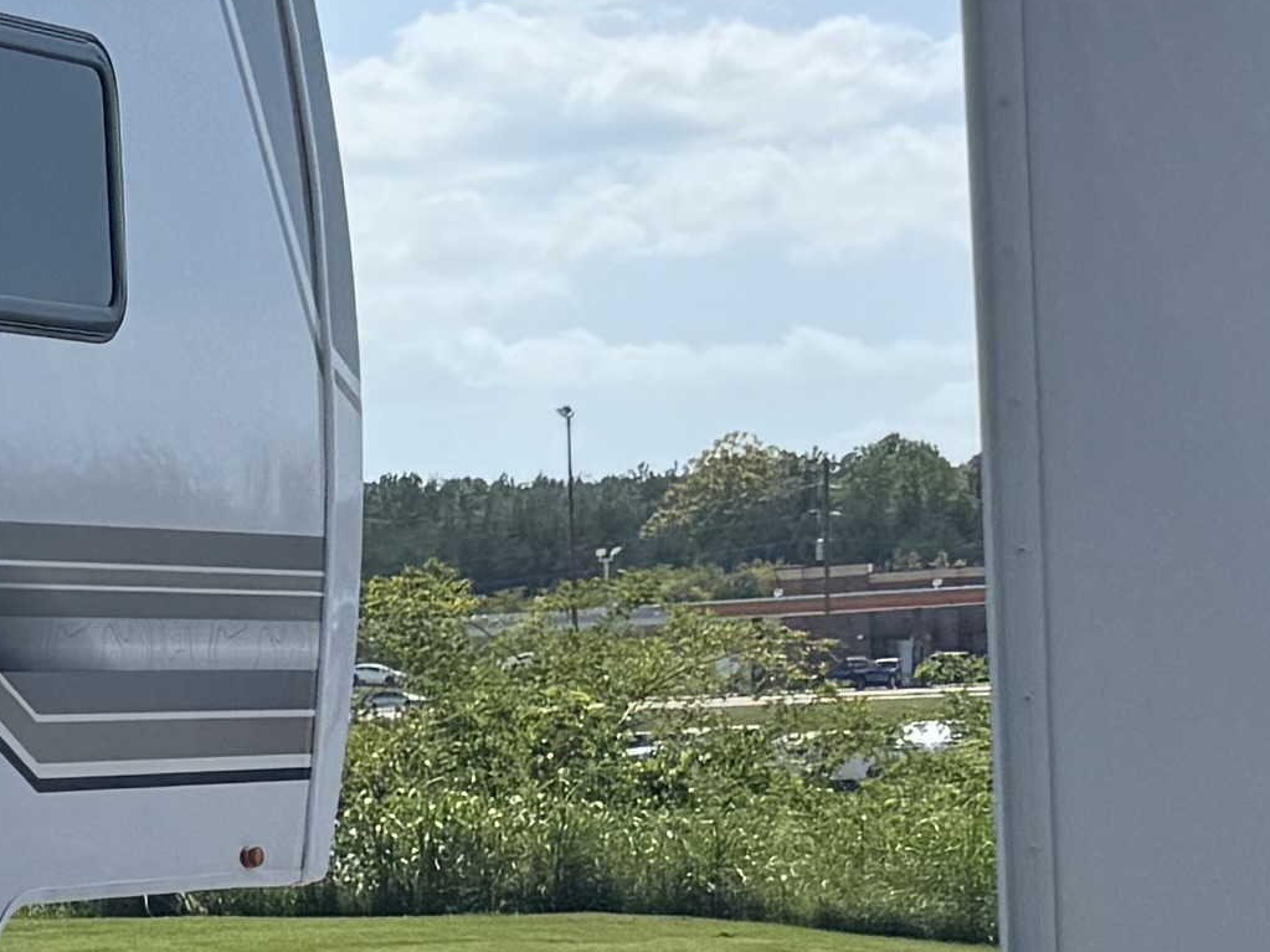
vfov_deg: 11.0
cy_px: 854
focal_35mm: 134
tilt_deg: +1.3
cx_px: -2263
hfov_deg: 11.0
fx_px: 4916
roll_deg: +3.6
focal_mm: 6.76
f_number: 1.78
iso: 80
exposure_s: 1/5348
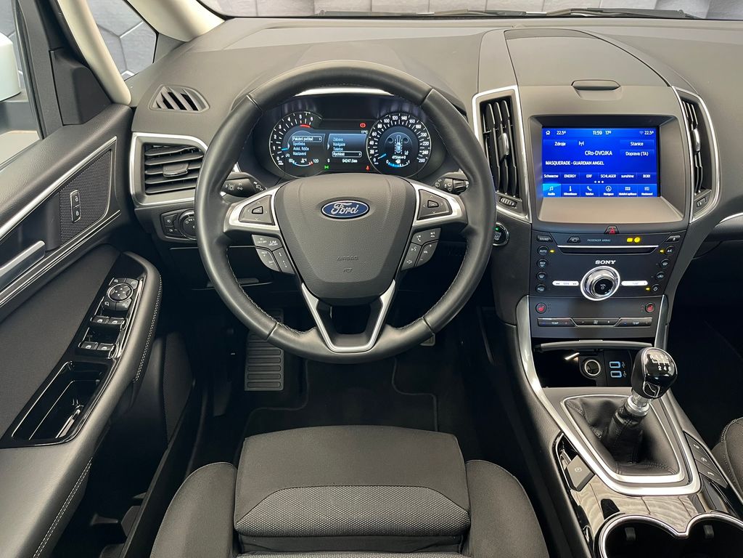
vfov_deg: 53.1
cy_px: 279
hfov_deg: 67.3
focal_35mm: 26
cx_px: 372
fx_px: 558
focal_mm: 5.1
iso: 250
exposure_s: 1/55
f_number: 1.6
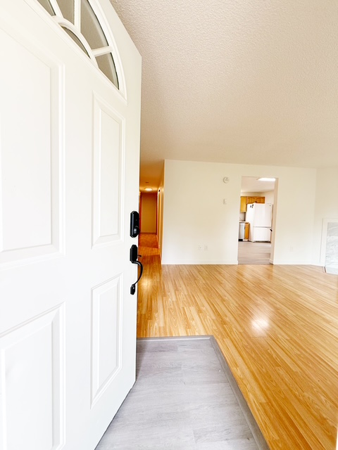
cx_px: 169
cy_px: 225
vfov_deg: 102.1
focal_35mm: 14
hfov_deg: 85.7
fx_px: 182
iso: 125
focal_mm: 2.22
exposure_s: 1/99
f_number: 2.2
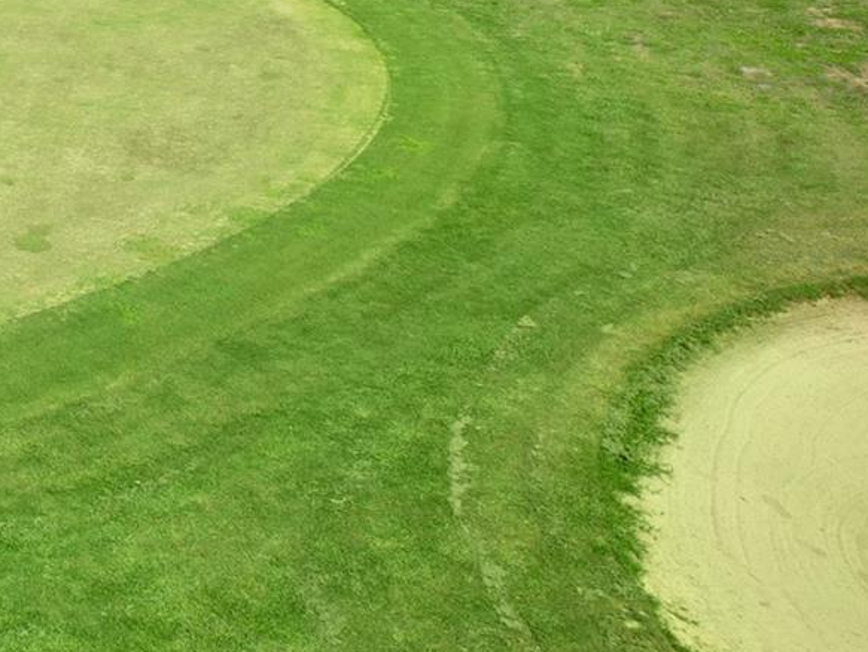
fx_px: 1455
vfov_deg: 23.4
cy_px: -97
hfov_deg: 27.5
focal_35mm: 58
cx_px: -268
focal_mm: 8.38
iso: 100
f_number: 2.8
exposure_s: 1/320
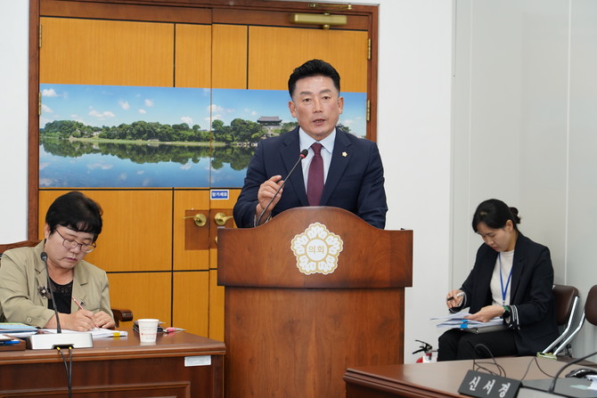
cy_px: 199
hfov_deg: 19.5
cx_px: 298
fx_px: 1742
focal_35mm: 105
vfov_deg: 13.0
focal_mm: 105
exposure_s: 1/125
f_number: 5.6
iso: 1250
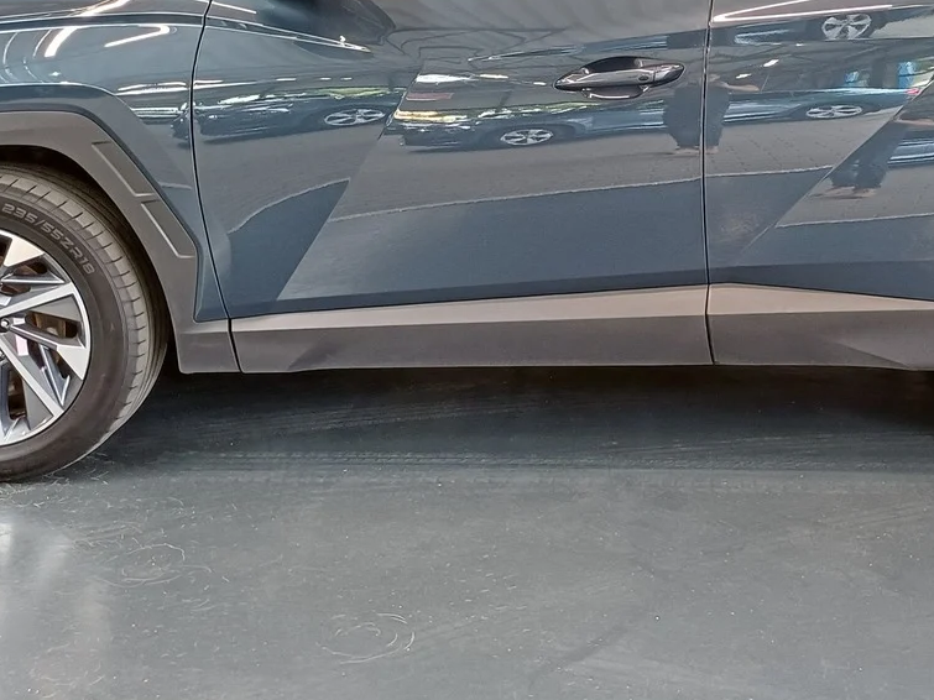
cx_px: 666
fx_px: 1430
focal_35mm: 53
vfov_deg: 26.7
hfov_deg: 35.6
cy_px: 94
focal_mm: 4.65
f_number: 1.8
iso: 320
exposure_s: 1/50
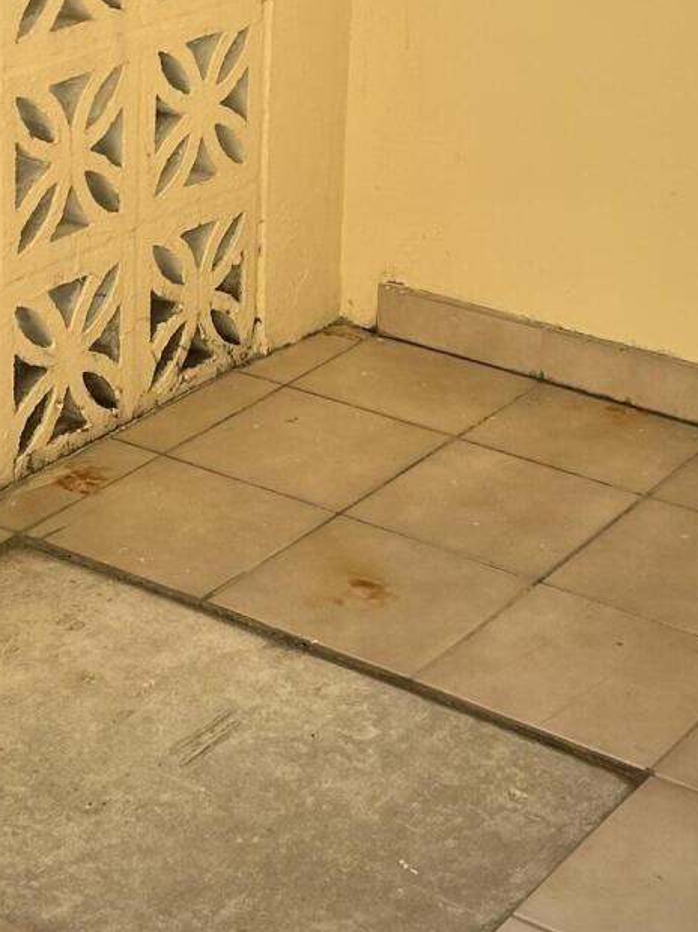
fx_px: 2259
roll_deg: -1.7
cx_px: 272
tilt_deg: -14.4
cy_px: -41
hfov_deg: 17.5
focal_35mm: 84
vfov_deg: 22.2
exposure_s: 1/1597
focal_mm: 5.7
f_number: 1.5
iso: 50
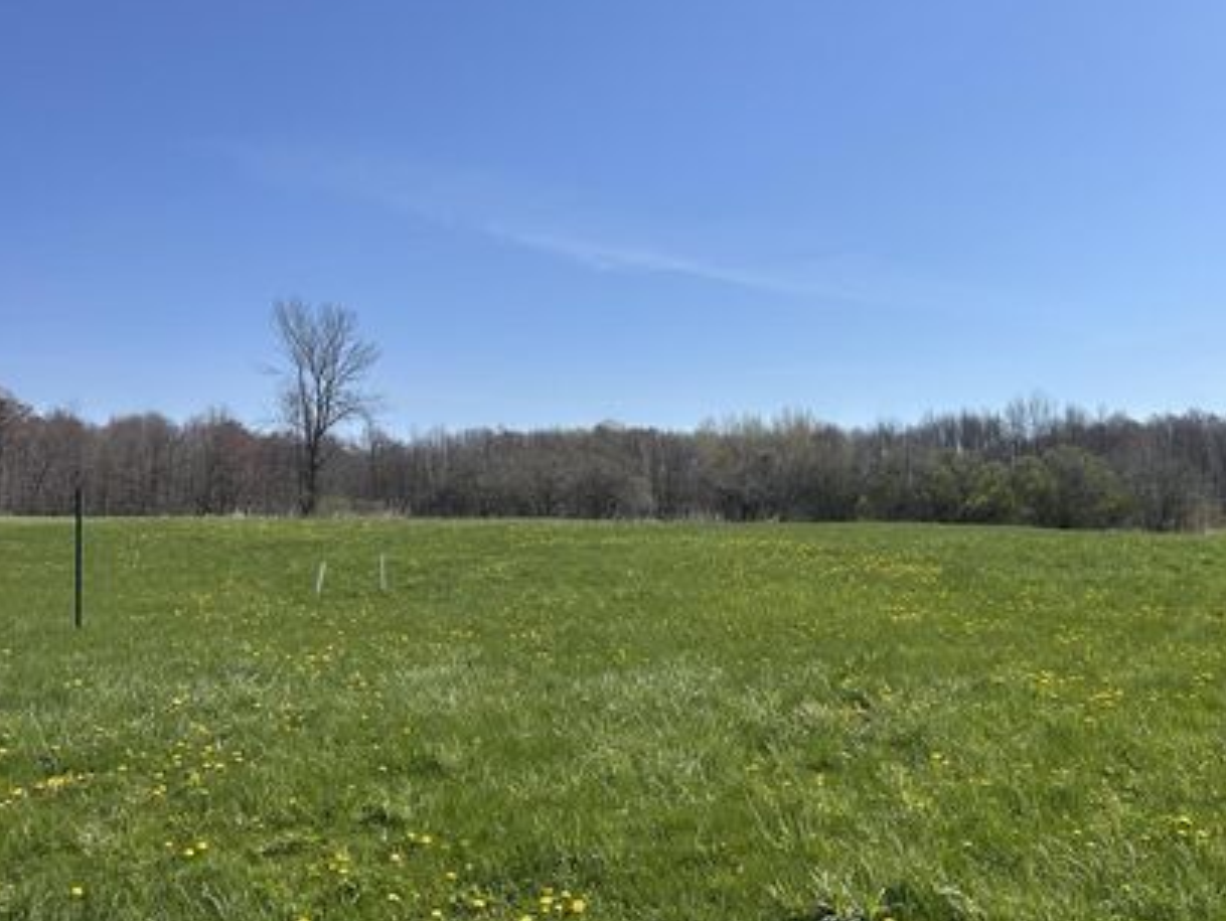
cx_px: 728
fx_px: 1134
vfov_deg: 44.2
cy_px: 482
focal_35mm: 32
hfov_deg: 56.4
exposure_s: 1/6211
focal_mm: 5.7
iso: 50
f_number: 1.5
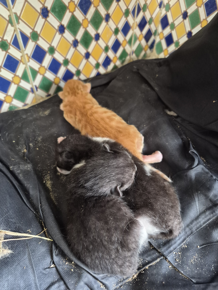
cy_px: 145
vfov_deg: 73.9
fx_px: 193
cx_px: 109
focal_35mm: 23
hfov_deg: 58.9
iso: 1250
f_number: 1.8
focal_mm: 5.4
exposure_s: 1/100
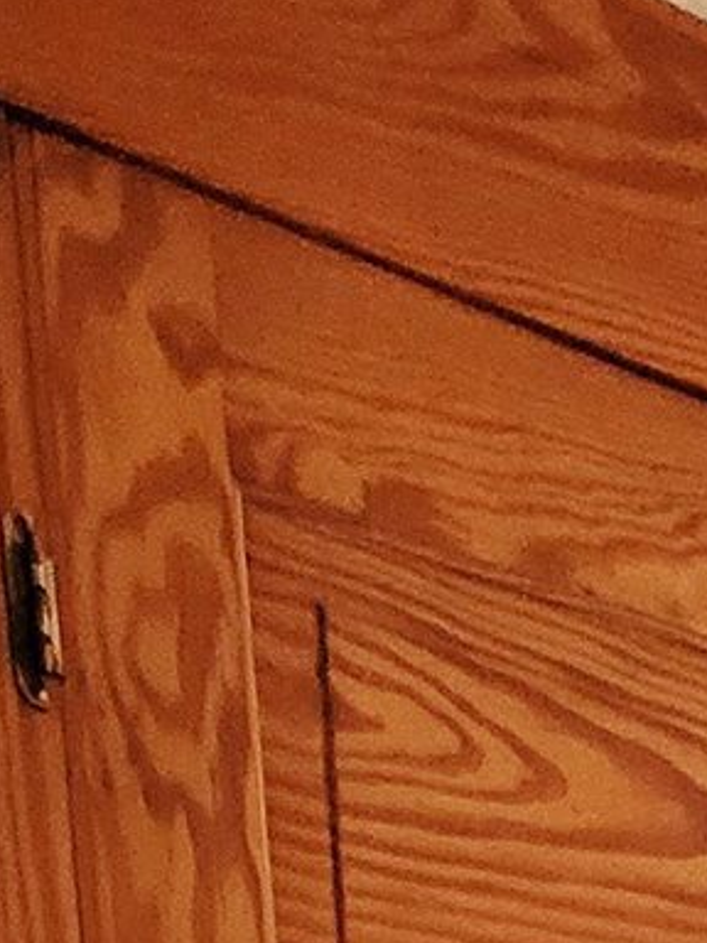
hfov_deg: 17.2
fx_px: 2124
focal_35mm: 78
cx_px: 1041
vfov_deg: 15.2
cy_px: 2225
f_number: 2.2
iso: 250
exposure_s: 1/60.2
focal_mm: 1.74
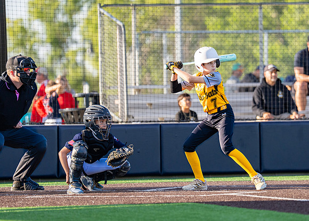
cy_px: 89
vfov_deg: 4.2
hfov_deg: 5.9
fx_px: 3012
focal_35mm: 343
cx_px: 207
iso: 320
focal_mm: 200
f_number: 2.8
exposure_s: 1/2000
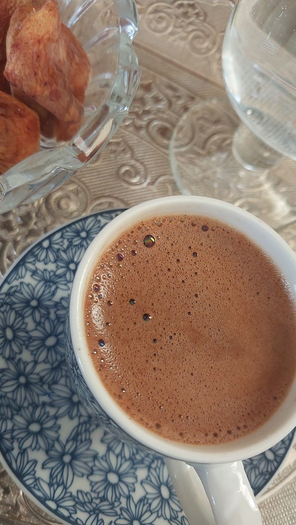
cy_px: 263
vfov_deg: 59.5
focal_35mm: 33
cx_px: 120
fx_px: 460
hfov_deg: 35.6
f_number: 1.8
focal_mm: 4.6
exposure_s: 1/50
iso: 320
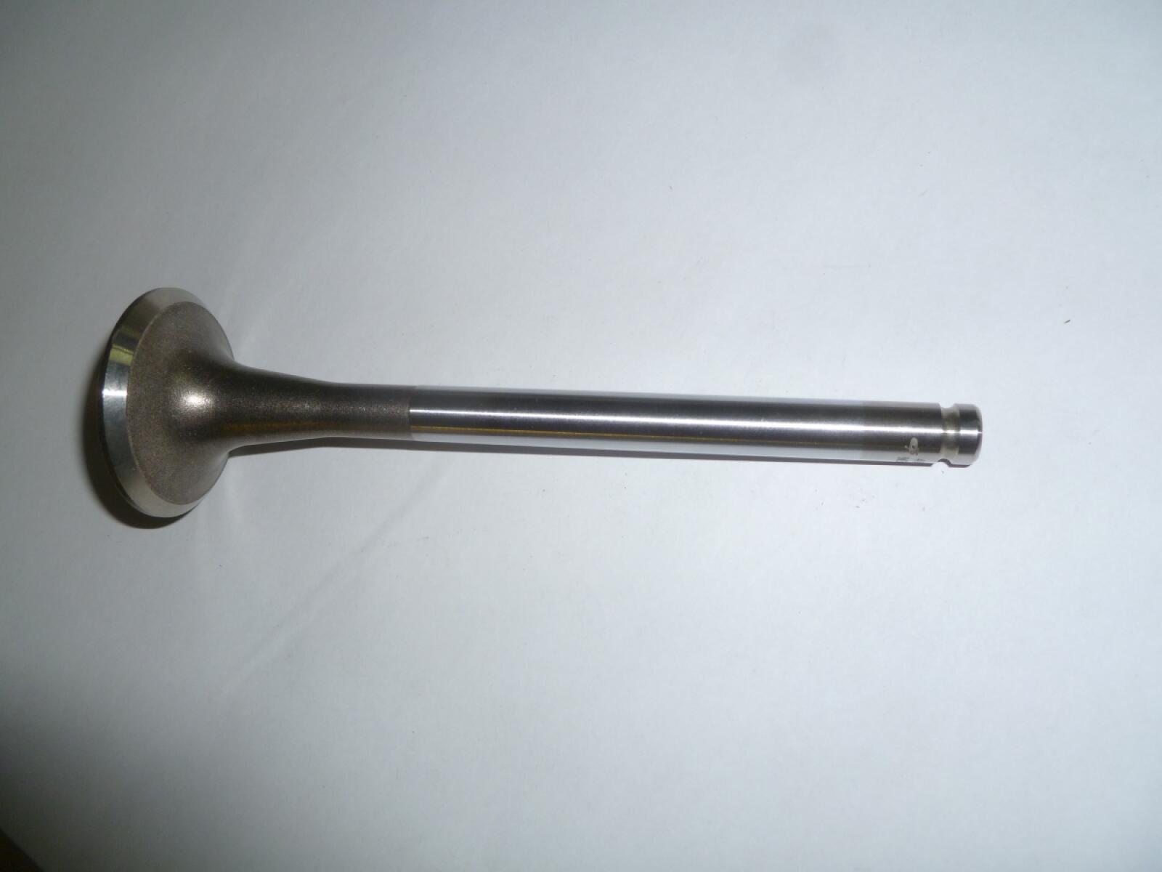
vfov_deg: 49.7
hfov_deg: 63.4
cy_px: 436
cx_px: 581
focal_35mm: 28
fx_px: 940
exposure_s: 1/30
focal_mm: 5
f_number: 3.3
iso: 100
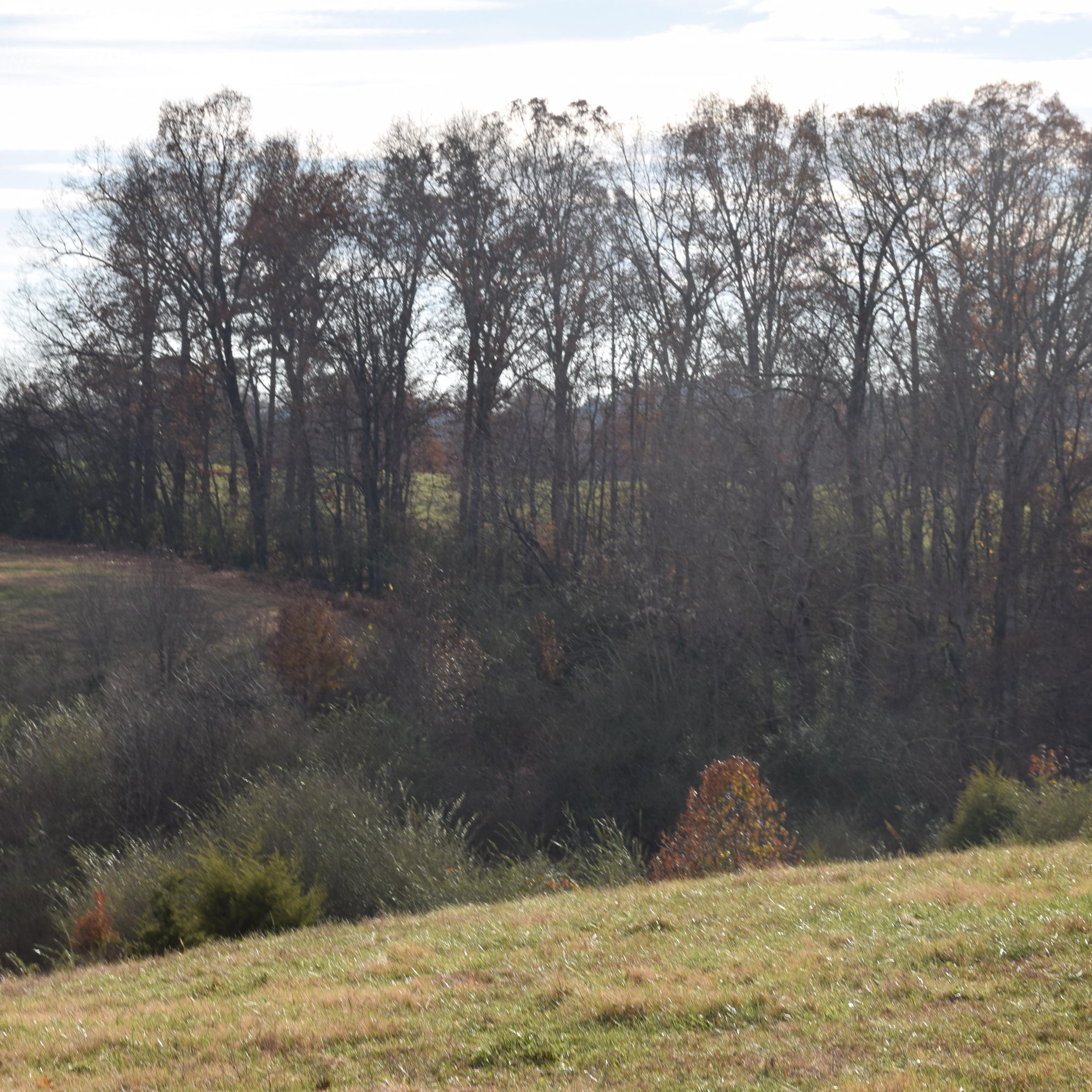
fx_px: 3569
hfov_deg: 17.4
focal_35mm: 100
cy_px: 544
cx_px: 410
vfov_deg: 17.4
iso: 100
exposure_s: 1/200
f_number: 11
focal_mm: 52
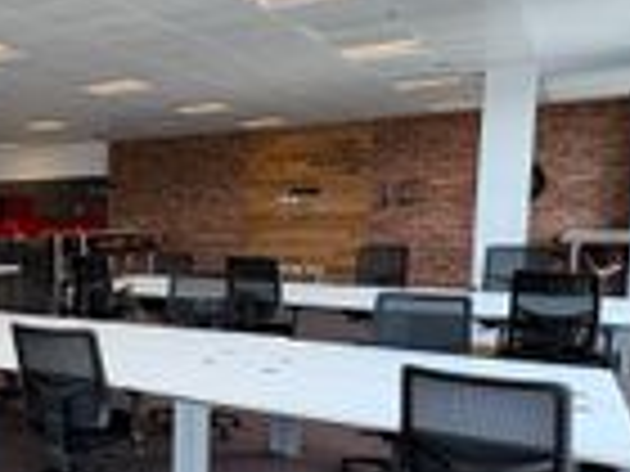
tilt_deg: -5.5
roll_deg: +1.2
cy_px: 283
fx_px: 728
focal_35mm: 40
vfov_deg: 35.8
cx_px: -90
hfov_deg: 37.6
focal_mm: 2.22
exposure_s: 1/99
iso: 80
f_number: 2.2
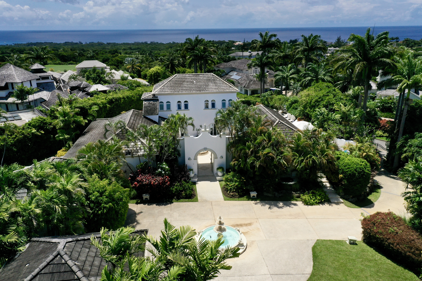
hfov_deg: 65.5
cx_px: 211
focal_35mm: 28
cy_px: 140
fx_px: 328
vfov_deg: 46.4
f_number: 7.1
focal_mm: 10.26
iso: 100
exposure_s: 1/1000
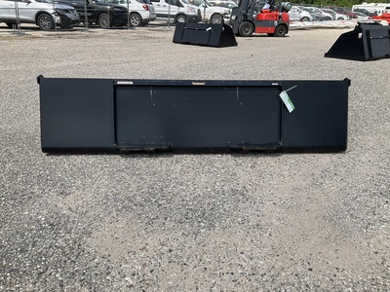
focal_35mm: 29
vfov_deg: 48.2
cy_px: 146
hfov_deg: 61.7
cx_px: 195
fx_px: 327
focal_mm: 3
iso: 25
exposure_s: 1/1675
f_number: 1.8
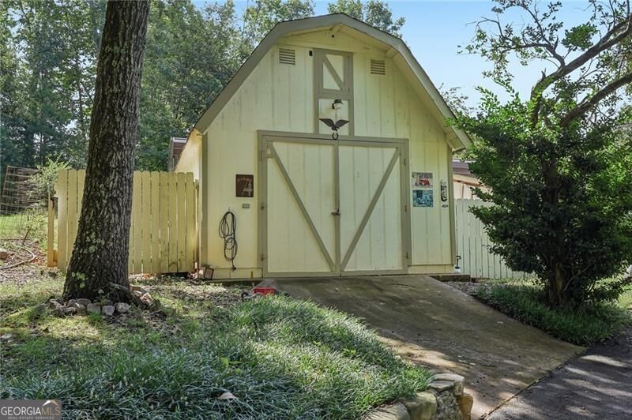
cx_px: 316
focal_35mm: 31
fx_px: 544
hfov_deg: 60.3
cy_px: 210
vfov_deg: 42.3
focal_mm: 31
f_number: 8
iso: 800
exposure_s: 1/400
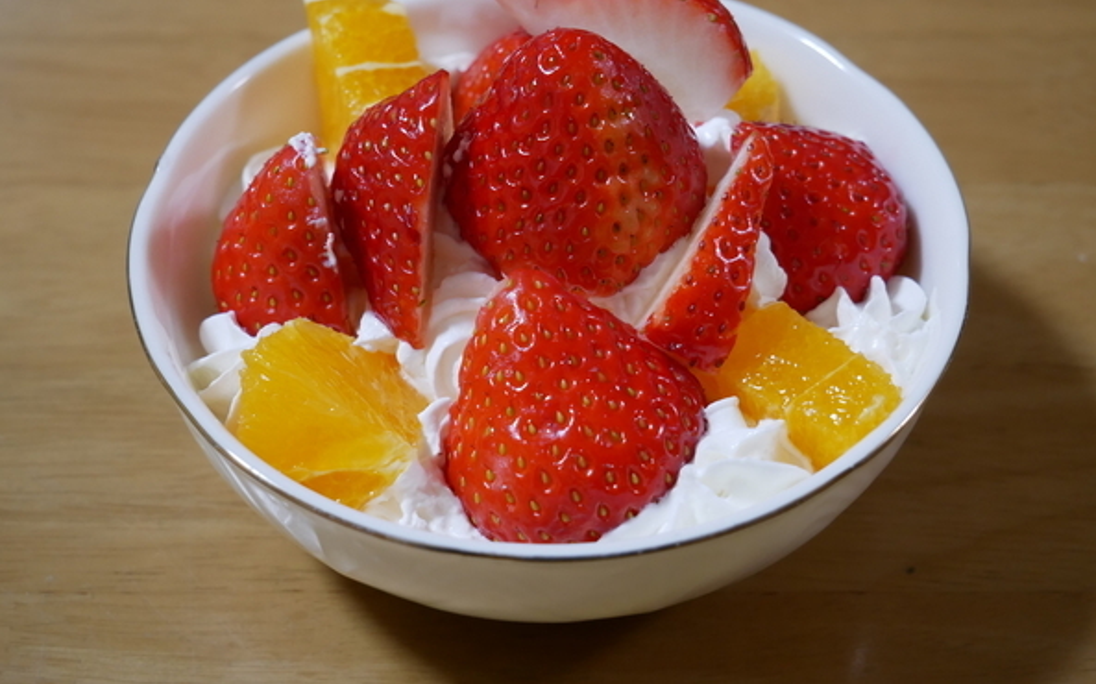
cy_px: 269
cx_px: 547
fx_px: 1732
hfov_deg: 35.1
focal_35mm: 58
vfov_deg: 22.3
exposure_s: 1/25
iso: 800
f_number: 4.6
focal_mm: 27
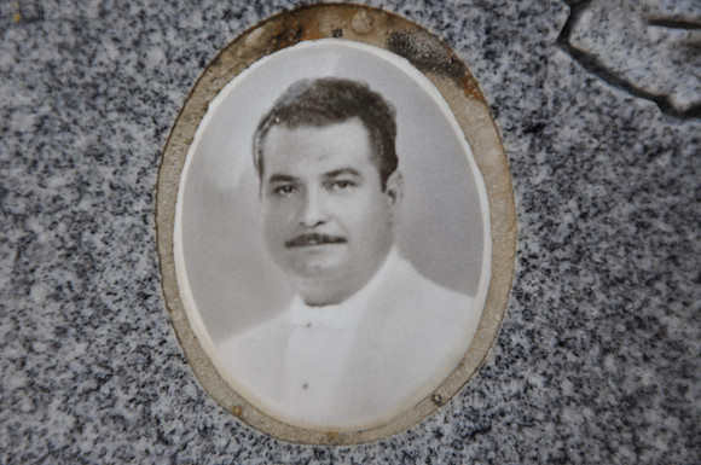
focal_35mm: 135
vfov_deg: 10.1
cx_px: 350
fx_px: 2625
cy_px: 232
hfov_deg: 15.2
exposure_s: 1/125
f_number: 5.6
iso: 280
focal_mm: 90
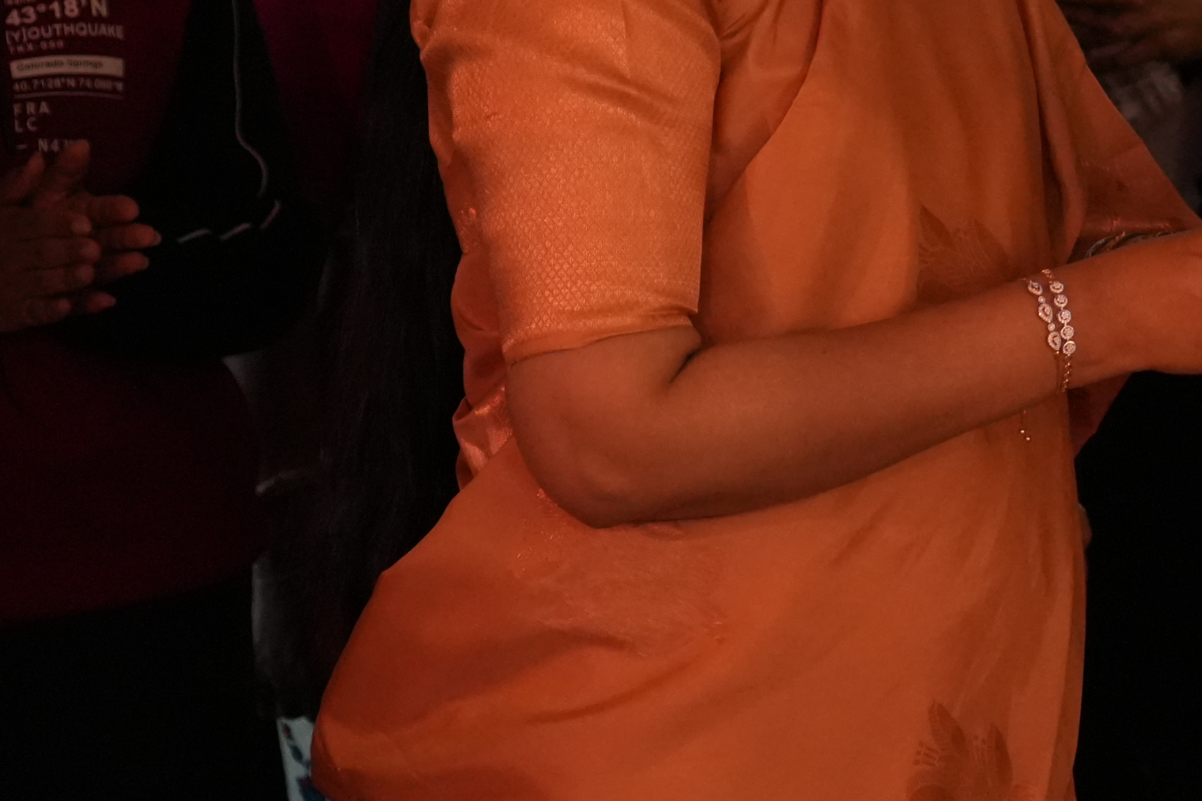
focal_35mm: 136
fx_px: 4541
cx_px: 1511
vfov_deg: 9.9
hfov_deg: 14.5
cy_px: -179
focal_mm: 45
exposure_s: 1/160
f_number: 4
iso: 5000
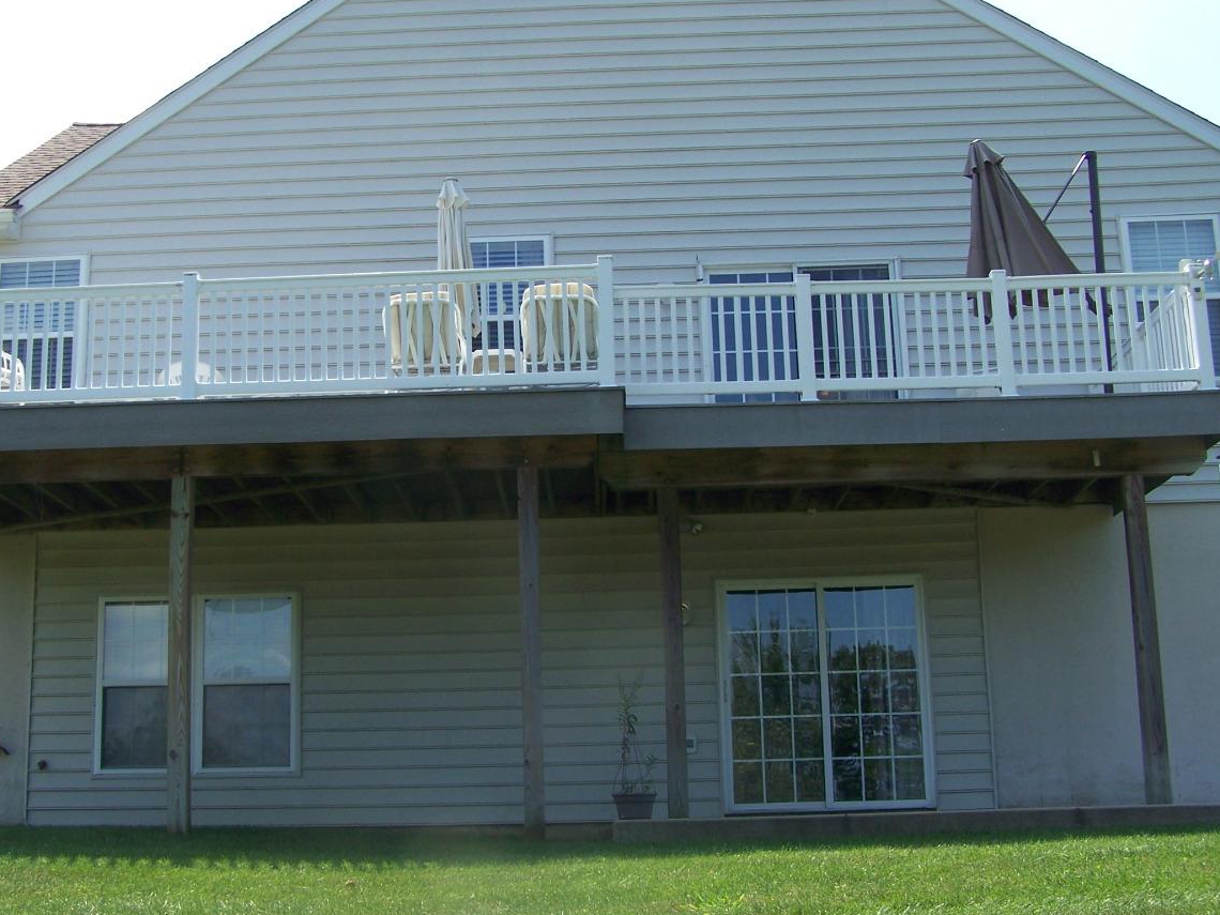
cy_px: 469
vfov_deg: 30.3
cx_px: 549
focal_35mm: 48
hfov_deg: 39.6
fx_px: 1692
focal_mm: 6.3
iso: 64
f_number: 4
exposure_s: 1/320
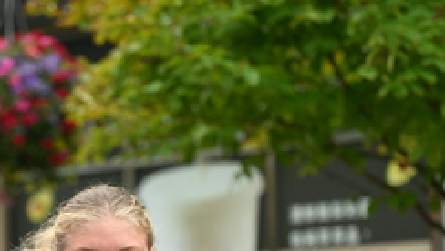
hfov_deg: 12.9
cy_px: 279
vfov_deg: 7.3
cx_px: 35
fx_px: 1950
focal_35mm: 165
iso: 640
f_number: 2.8
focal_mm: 70
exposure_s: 1/1600
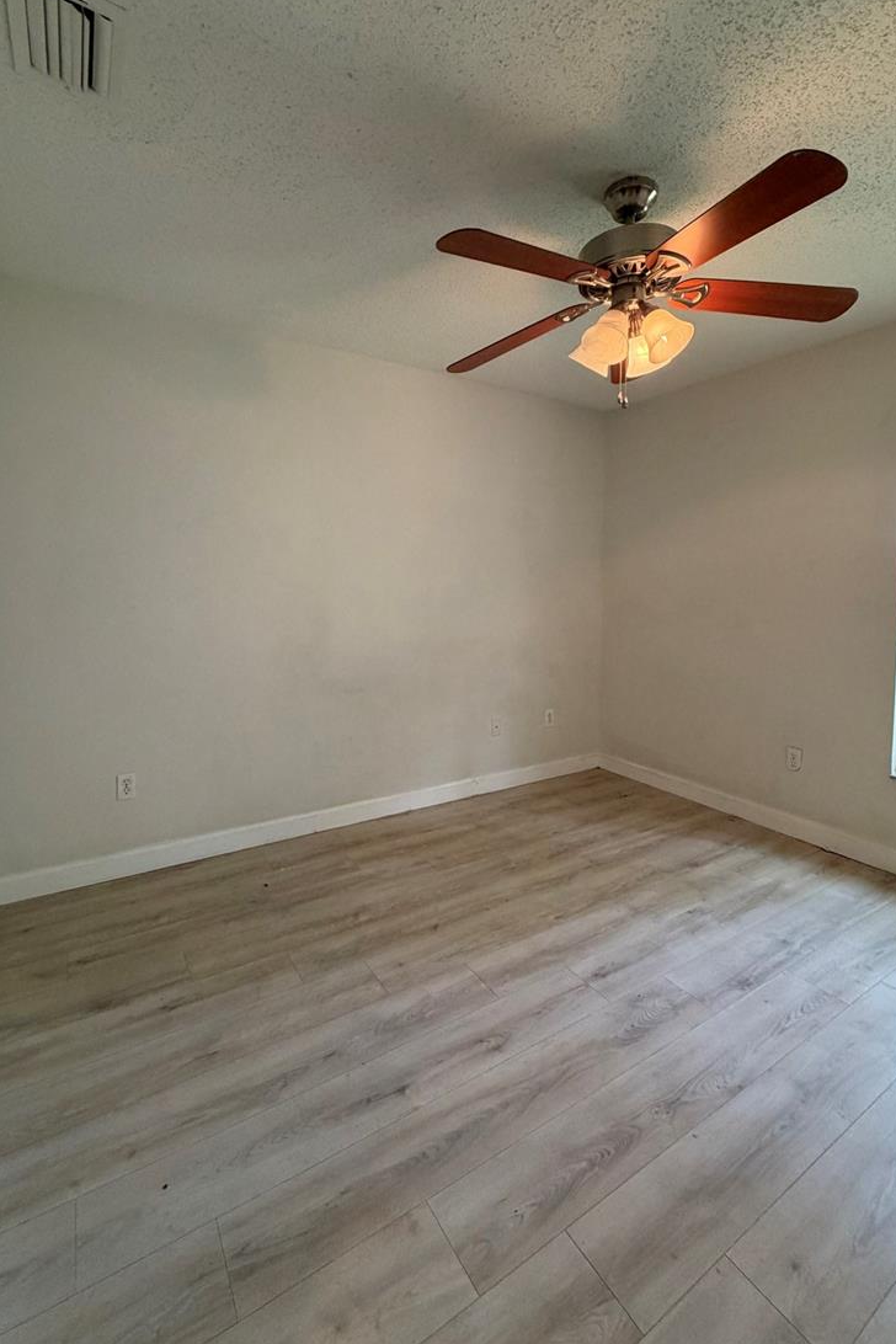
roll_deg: -0.7
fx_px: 597
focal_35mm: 16
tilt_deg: -3.4
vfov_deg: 96.6
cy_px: 626
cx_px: 453
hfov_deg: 73.7
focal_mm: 2.22
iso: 320
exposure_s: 1/60
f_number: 2.2
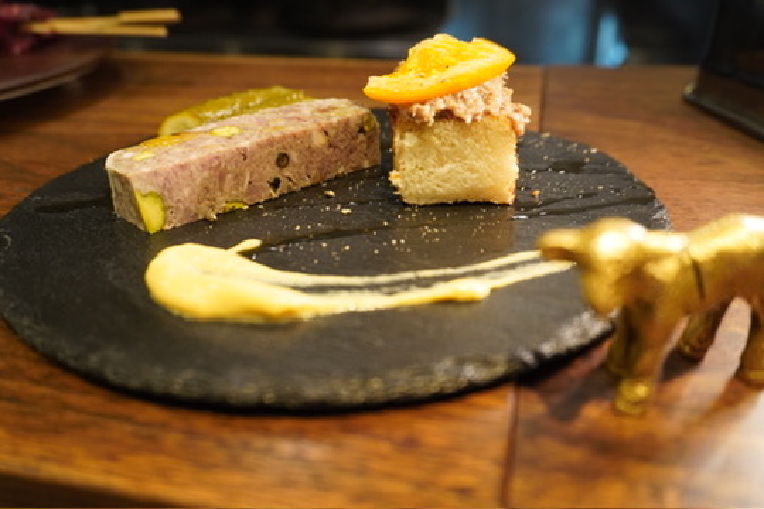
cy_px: 254
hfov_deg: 61.9
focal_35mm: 30
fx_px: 637
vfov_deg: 43.6
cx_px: 382
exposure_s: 1/60
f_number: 4
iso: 1600
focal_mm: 20
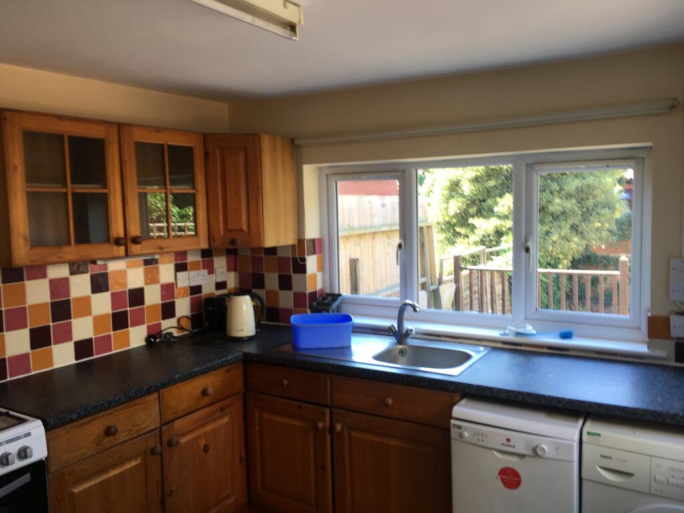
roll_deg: +0.9
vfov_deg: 48.2
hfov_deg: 61.7
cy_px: 256
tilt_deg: -5.9
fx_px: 573
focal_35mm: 29
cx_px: 342
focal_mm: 4.15
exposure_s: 1/50
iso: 25
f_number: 2.2
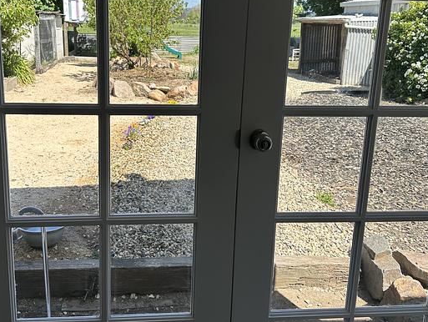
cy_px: 131
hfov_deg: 61.4
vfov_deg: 48.1
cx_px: 187
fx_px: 359
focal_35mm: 29
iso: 80
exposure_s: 1/2070
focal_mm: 6.86
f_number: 1.78
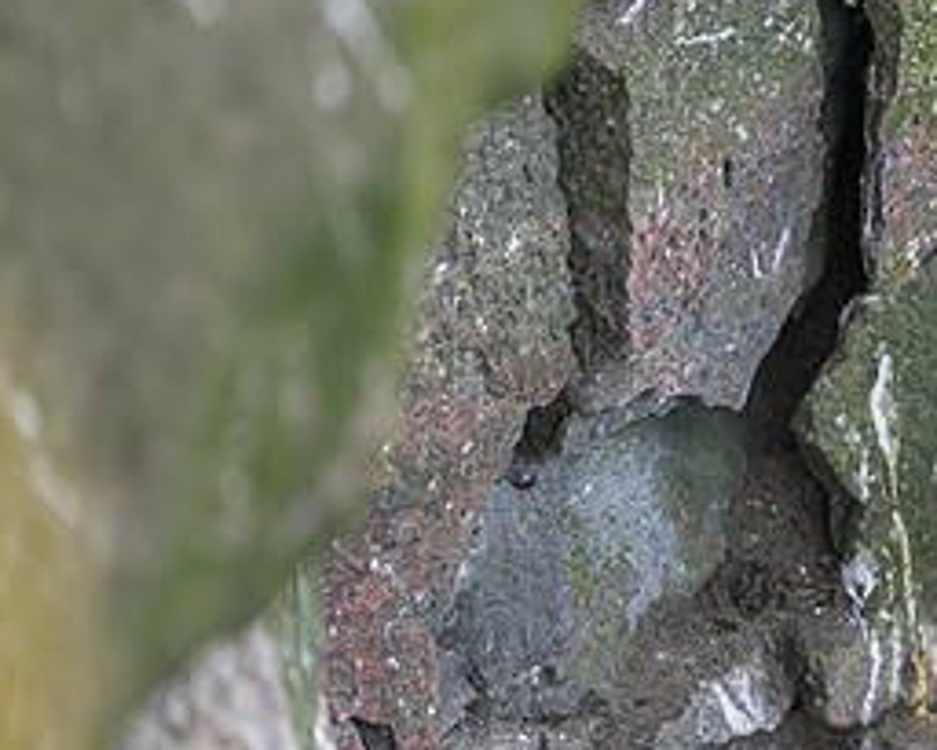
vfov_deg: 1.1
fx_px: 37951
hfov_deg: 1.4
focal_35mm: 1368
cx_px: 1120
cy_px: 339
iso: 800
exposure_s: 1/800
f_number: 4
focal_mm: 560
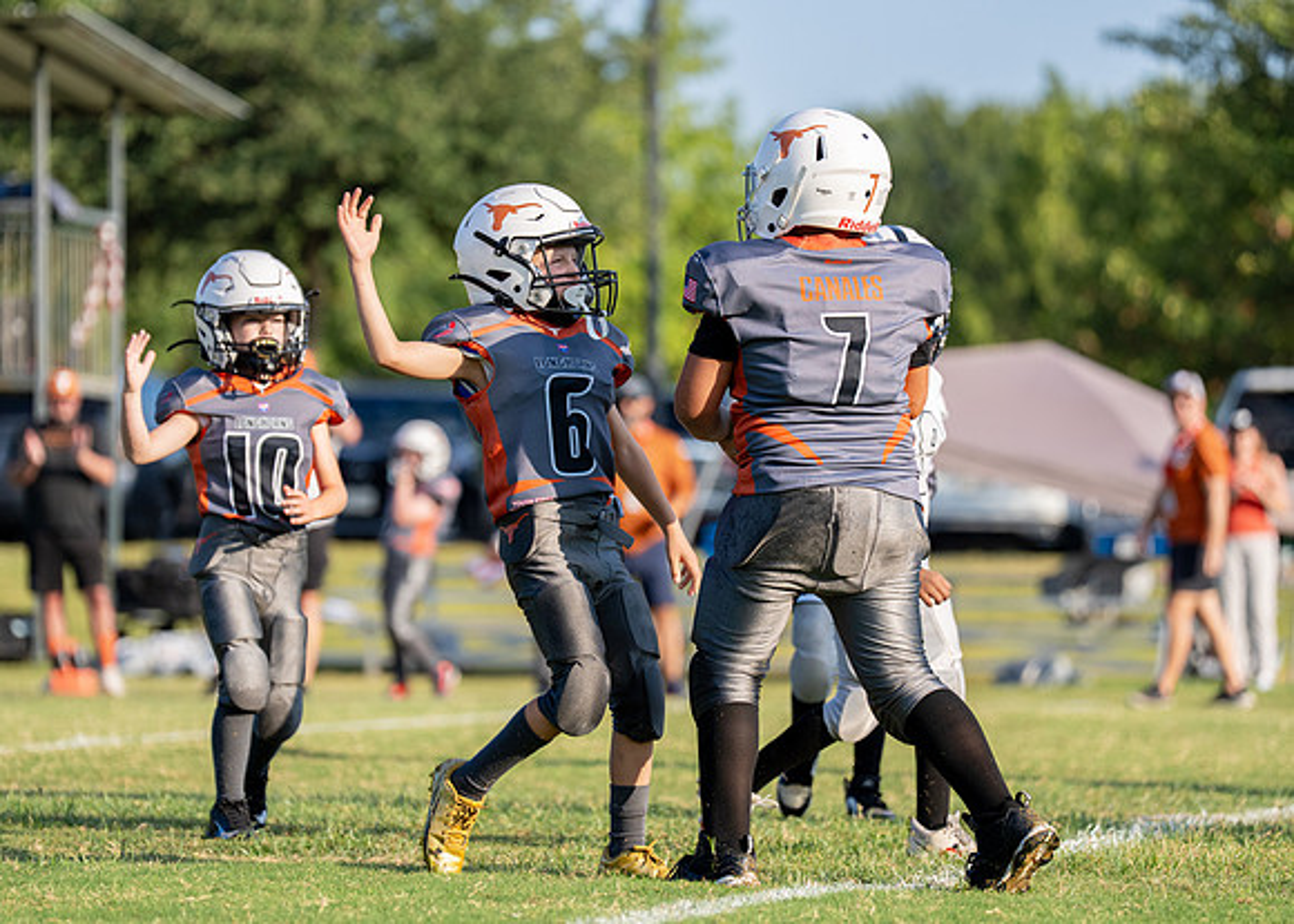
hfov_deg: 11.0
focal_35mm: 182
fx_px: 6689
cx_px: 621
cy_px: 440
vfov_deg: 7.9
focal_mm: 154
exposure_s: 1/5000
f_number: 2.8
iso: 320
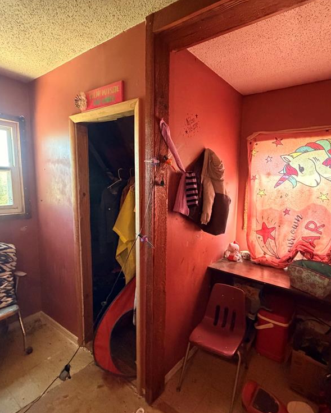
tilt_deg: -6.9
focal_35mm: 19
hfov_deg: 70.6
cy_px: 212
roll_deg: -1.0
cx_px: 185
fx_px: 233
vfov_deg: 83.3
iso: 800
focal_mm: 2.22
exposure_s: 1/60
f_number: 2.2
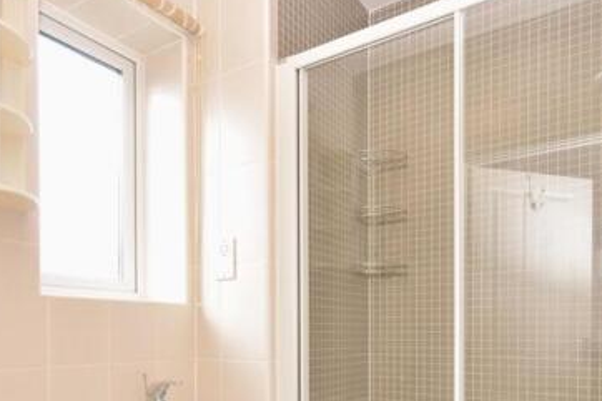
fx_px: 500
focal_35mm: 30
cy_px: 340
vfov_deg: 41.2
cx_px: 268
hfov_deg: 61.9
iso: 500
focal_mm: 11
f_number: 8
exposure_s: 1/13
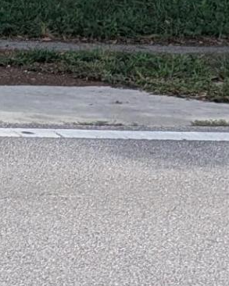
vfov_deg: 9.8
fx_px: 1558
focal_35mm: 184
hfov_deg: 7.6
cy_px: -285
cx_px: -394
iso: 48
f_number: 1.85
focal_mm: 6.81
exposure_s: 1/4184
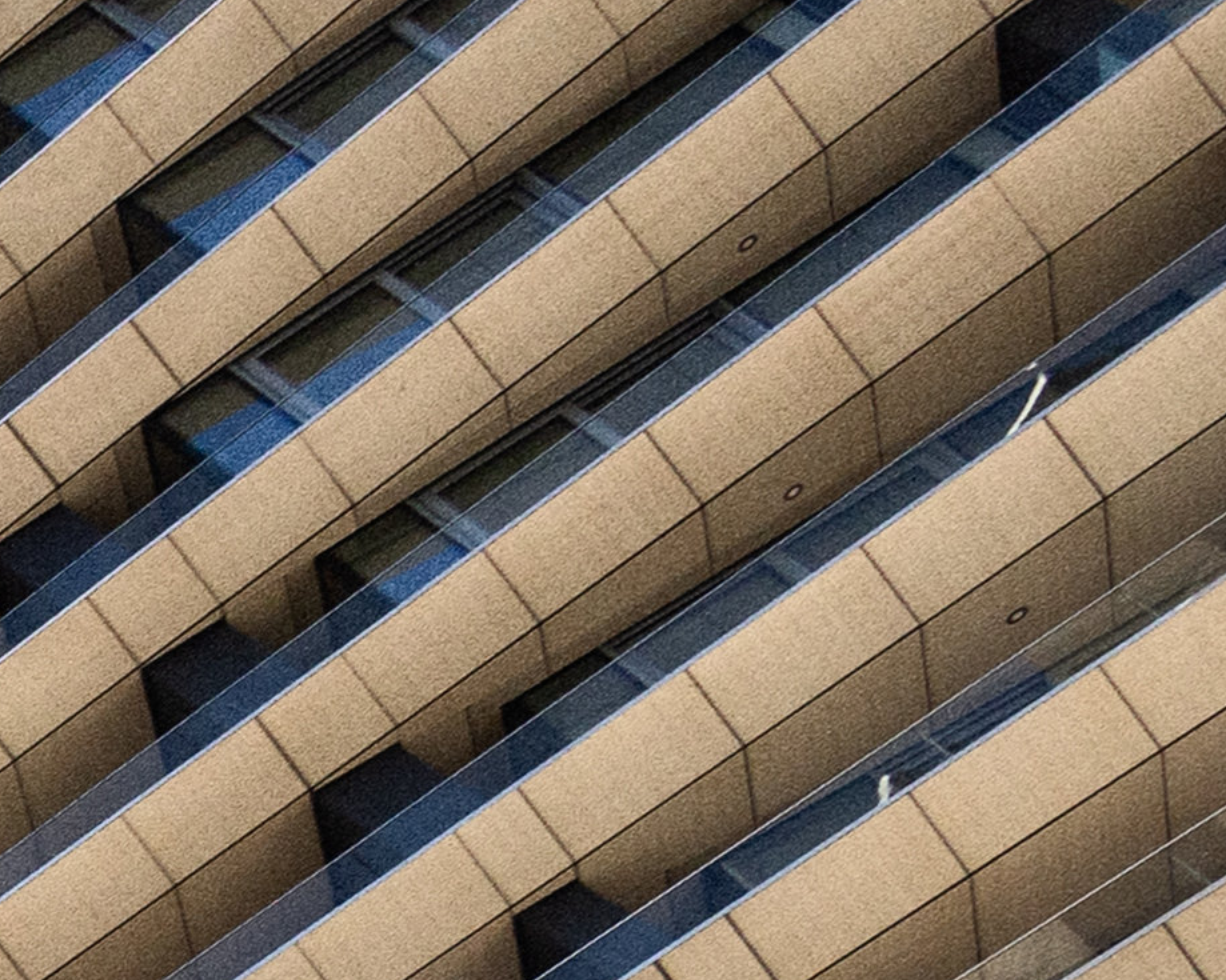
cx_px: -3862
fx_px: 4281
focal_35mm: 118
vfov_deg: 8.9
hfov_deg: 7.9
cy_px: 3451
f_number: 6.3
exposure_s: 1/500
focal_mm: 14
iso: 400
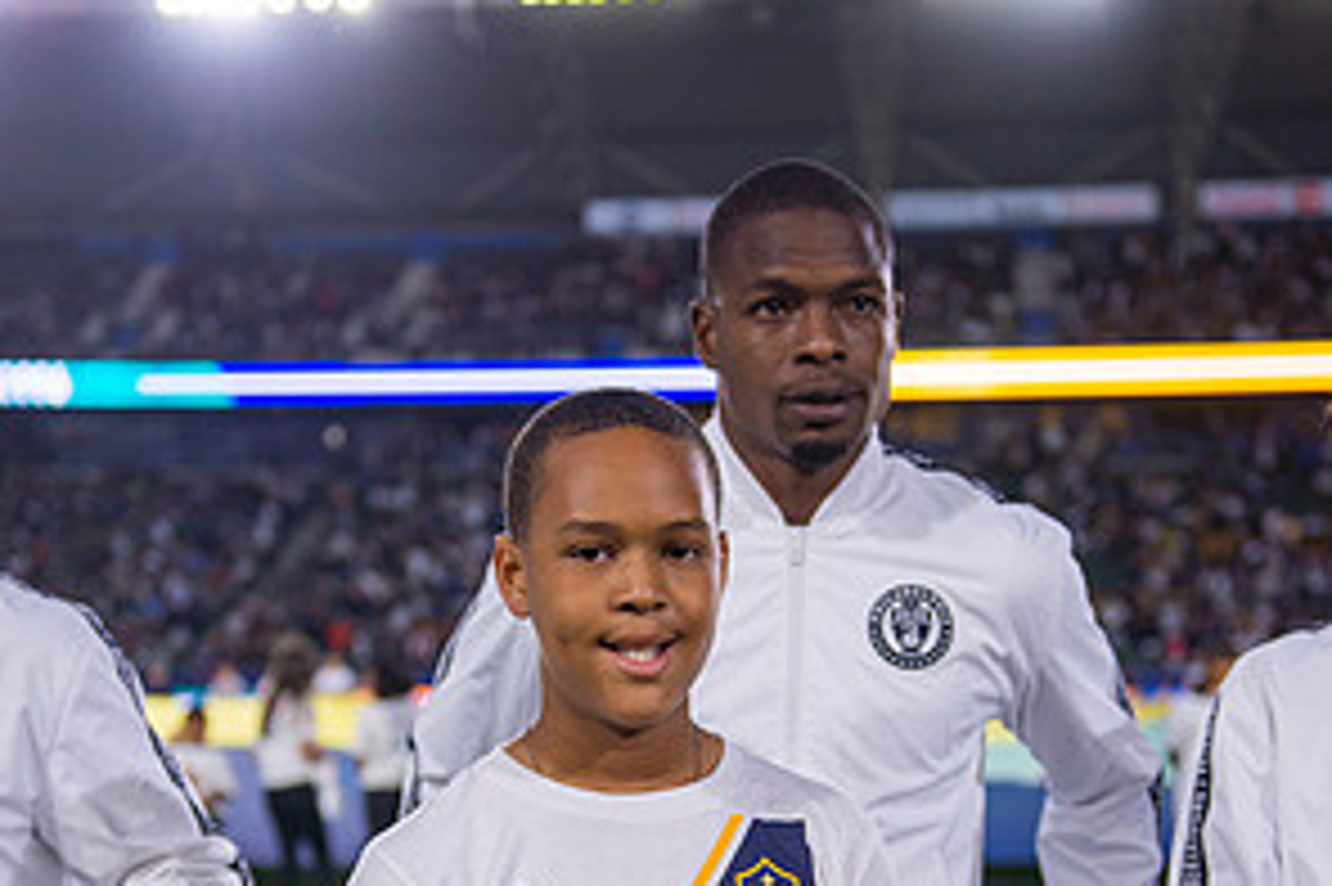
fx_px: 2478
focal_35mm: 67
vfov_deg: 19.8
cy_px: 832
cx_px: 662
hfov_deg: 30.1
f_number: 2.8
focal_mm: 44
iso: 640
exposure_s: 1/2000
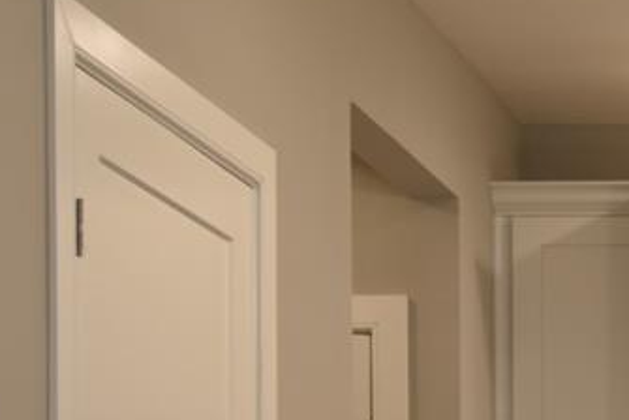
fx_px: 2973
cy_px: 761
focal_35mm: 170
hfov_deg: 11.3
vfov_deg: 7.8
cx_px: 1108
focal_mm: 38
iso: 400
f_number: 4
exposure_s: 1/60
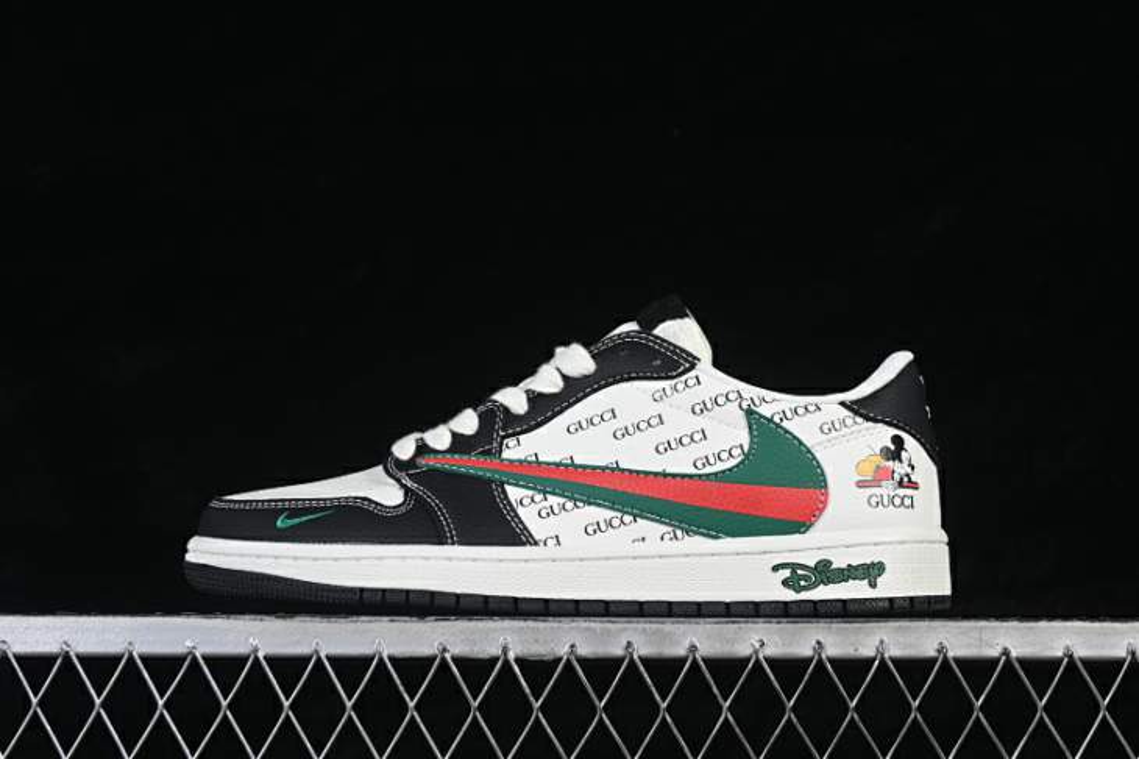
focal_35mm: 75
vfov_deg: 18.2
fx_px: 2372
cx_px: 570
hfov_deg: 27.0
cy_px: 380
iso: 160
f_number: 8
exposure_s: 1/80
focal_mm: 50
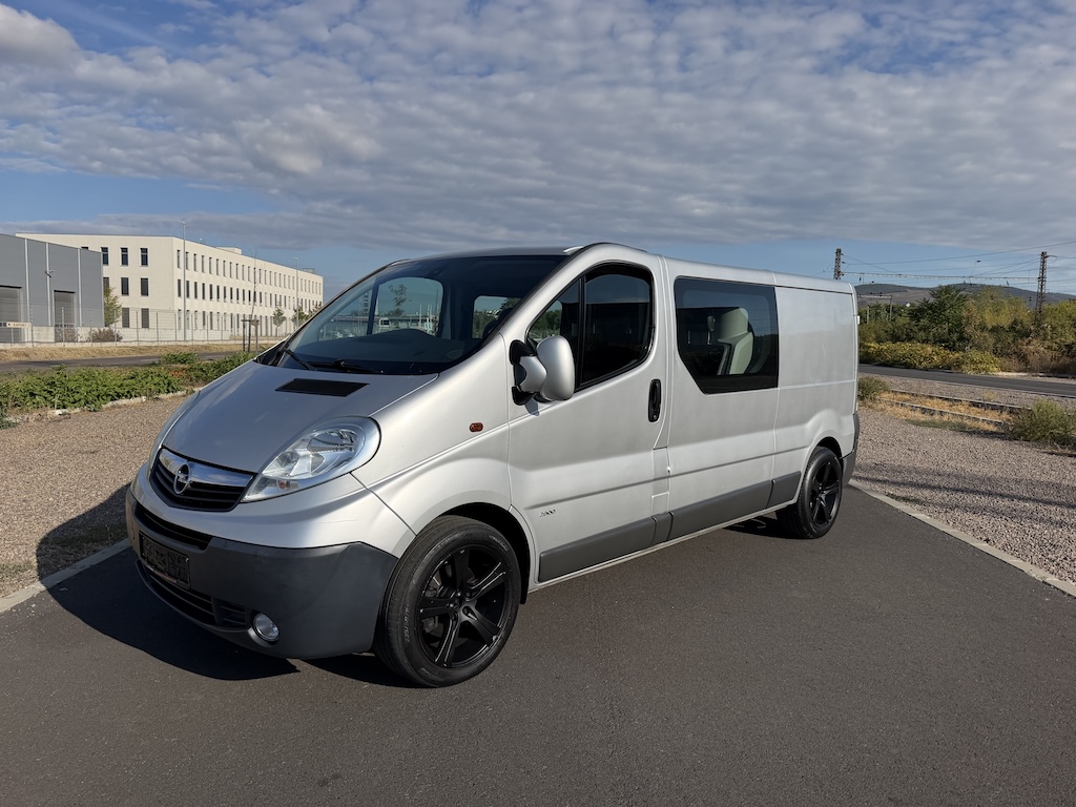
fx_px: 746
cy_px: 404
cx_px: 538
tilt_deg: -5.0
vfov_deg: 56.8
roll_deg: -0.7
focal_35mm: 24
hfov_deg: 71.6
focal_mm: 6.76
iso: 125
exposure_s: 1/10309
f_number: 1.78
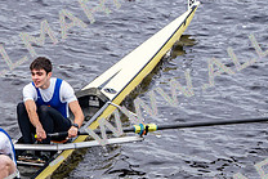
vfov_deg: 2.5
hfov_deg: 3.7
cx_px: -9
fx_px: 4157
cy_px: 168
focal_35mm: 558
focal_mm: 200
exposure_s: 1/2000
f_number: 2.8
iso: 320
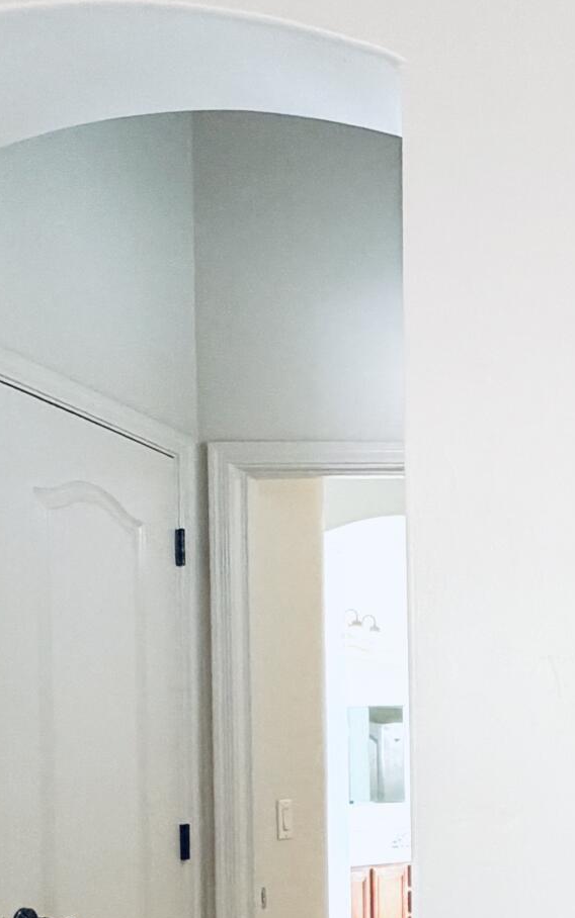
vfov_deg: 38.5
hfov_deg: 20.2
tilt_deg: +1.4
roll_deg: +0.6
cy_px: 805
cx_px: 989
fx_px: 1228
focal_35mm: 49
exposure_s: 1/120
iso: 320
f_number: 2.2
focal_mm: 2.22
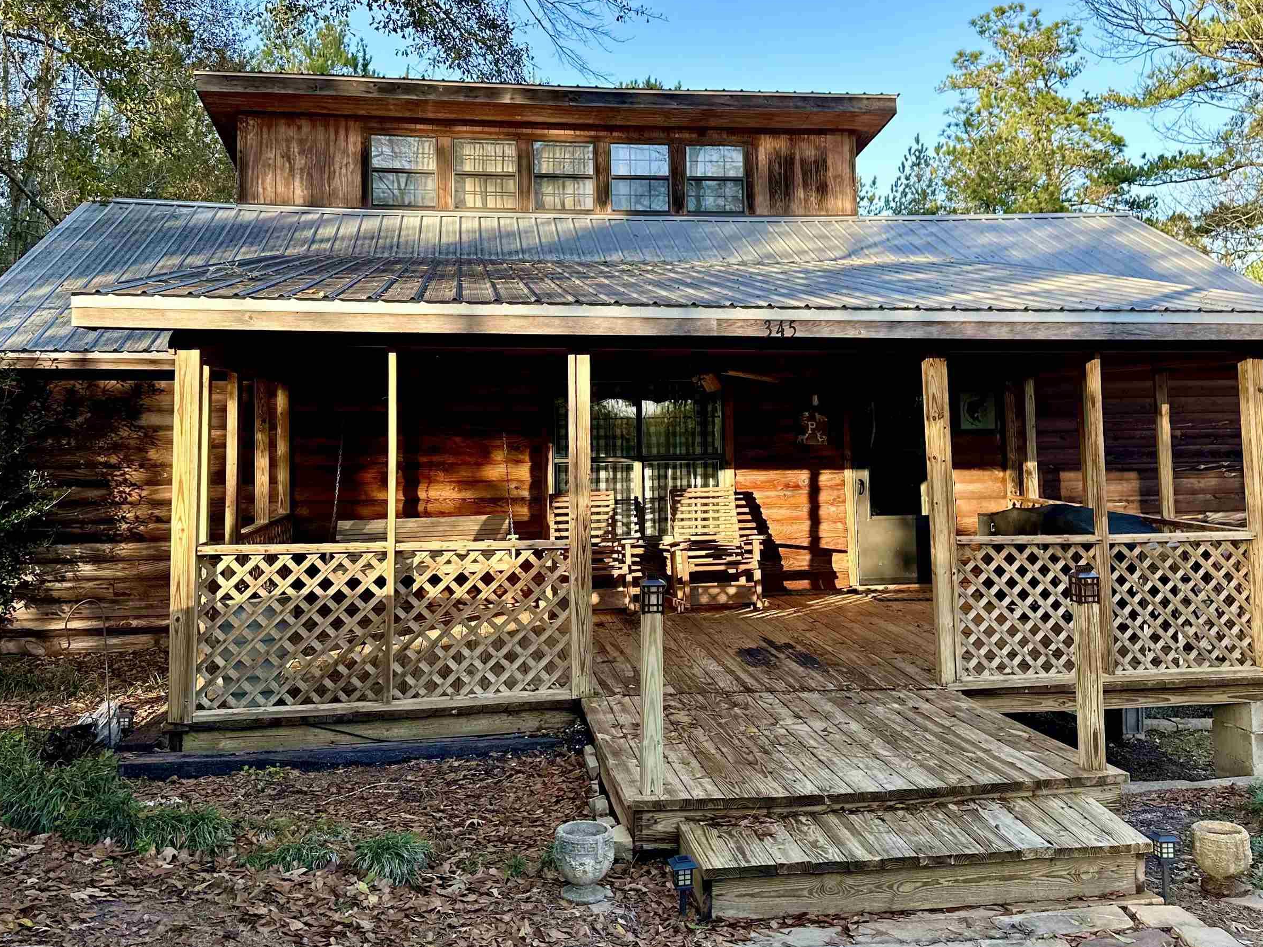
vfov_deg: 45.0
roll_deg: +0.6
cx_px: 657
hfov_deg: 58.3
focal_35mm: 31
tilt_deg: +4.5
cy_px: 351
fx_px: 1131
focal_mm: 6.86
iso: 80
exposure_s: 1/663
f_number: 1.78
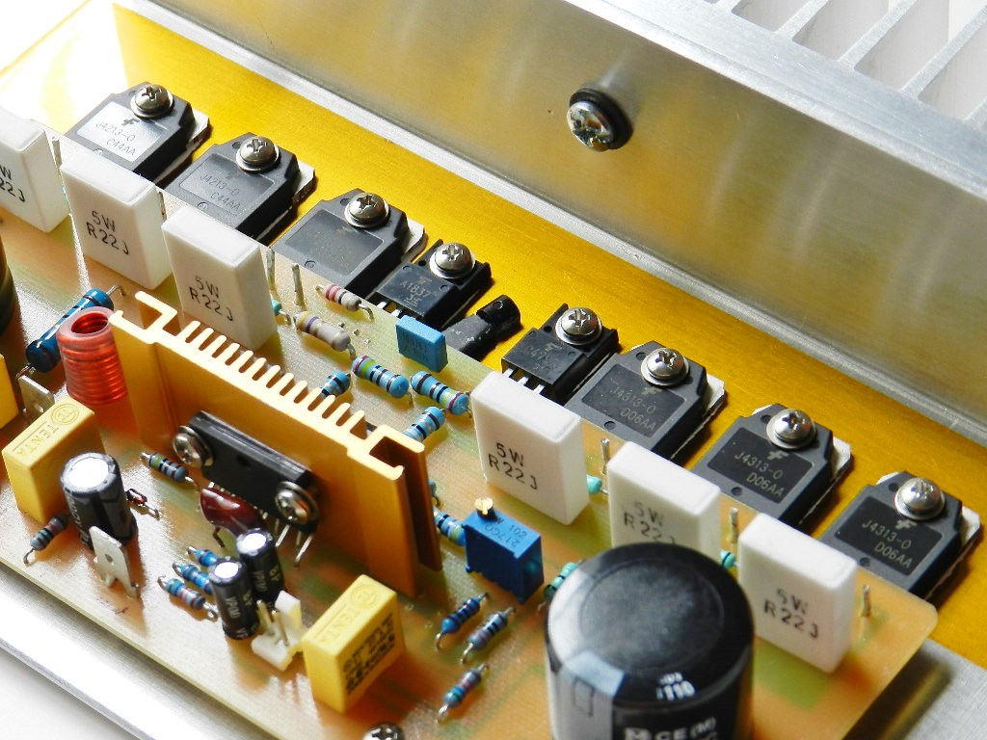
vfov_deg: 14.8
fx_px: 2851
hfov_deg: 19.6
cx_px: 494
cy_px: 370
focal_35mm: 100
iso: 160
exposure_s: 1/60
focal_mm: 17.7
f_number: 4.6
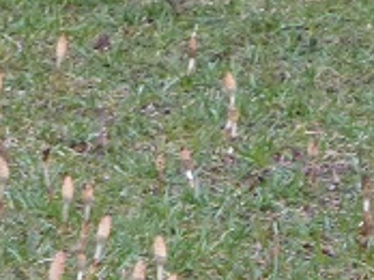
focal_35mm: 946
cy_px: 108
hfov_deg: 2.1
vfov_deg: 1.6
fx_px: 10207
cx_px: 301
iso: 400
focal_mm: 38.2
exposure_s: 1/50
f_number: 5.6
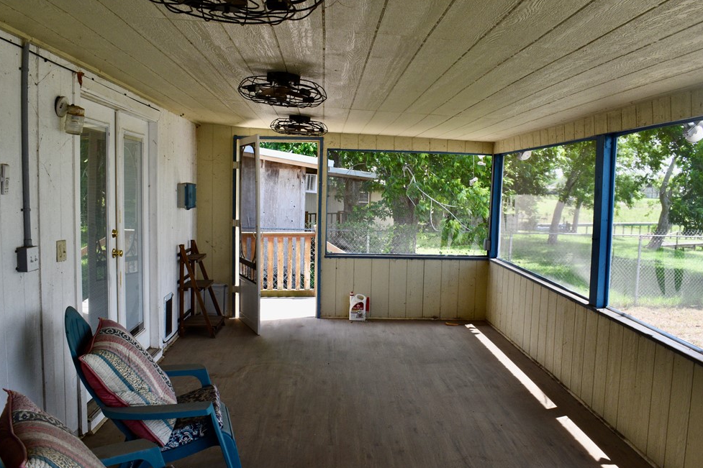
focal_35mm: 30
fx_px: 586
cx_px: 347
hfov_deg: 61.9
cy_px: 253
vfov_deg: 43.6
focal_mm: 18
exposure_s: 1/200
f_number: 7.1
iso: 400
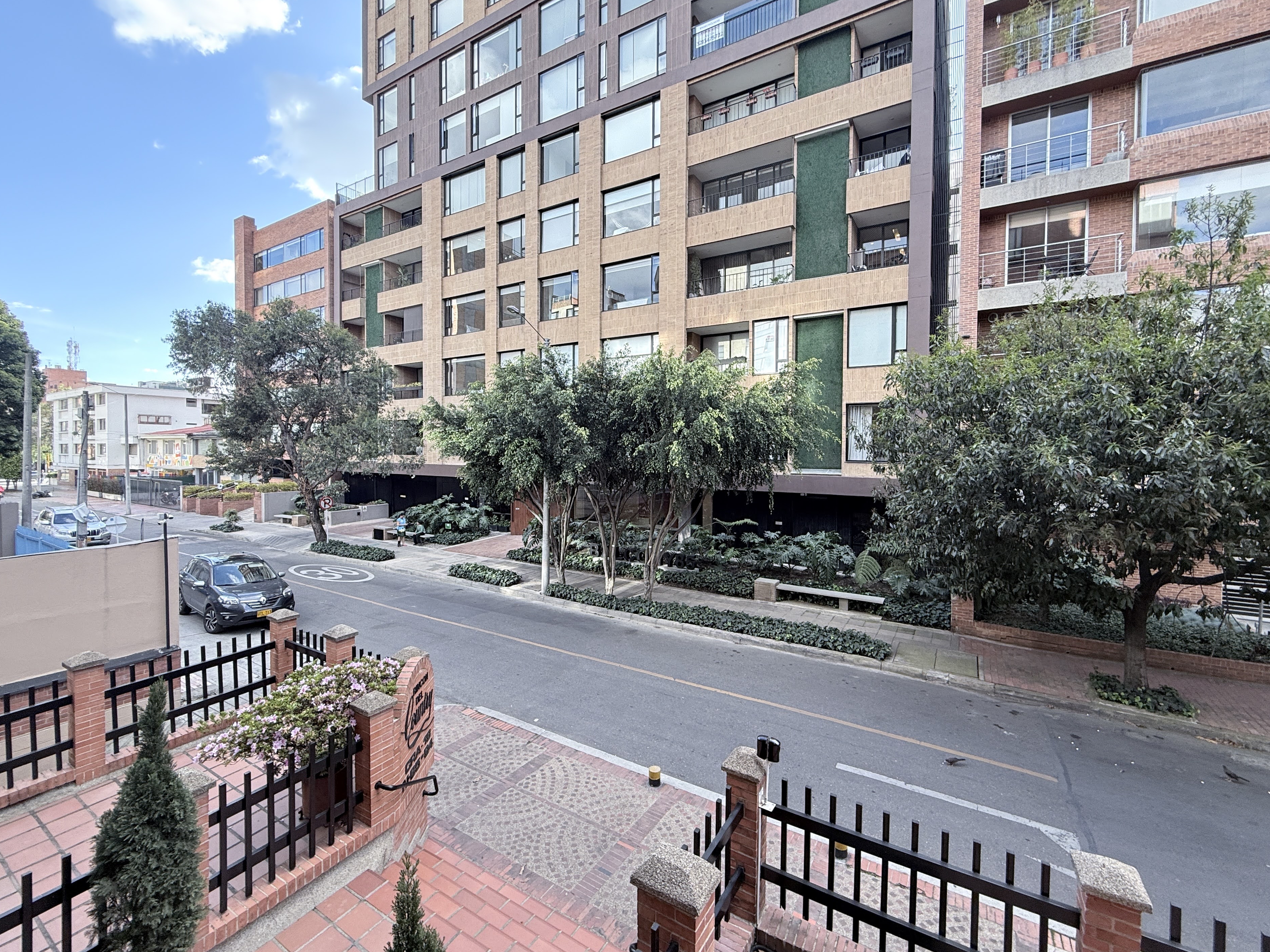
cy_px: 463
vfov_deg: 81.7
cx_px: 639
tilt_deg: -0.7
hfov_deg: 98.2
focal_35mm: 15
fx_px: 550
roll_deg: -0.6
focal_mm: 2.22
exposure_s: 1/103
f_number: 2.2
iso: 64
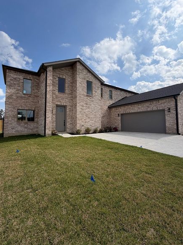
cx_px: 95
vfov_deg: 94.5
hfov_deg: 78.0
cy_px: 118
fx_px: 113
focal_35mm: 16
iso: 20
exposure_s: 1/1125
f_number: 2.2
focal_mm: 2.22
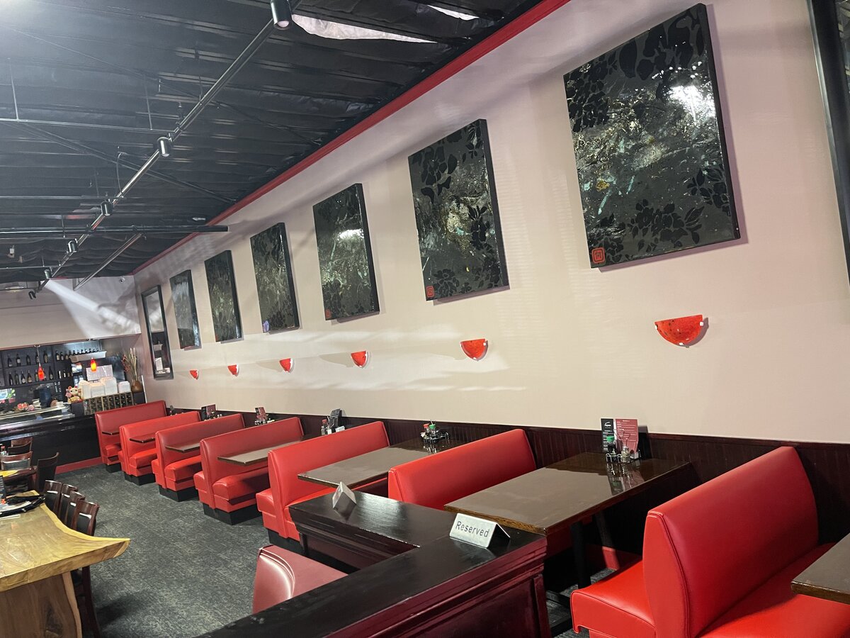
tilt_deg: +0.4
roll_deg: +7.3
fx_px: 614
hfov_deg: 69.4
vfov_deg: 54.9
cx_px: 425
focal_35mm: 25
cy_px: 319
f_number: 1.6
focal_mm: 5.1
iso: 400
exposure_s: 1/60
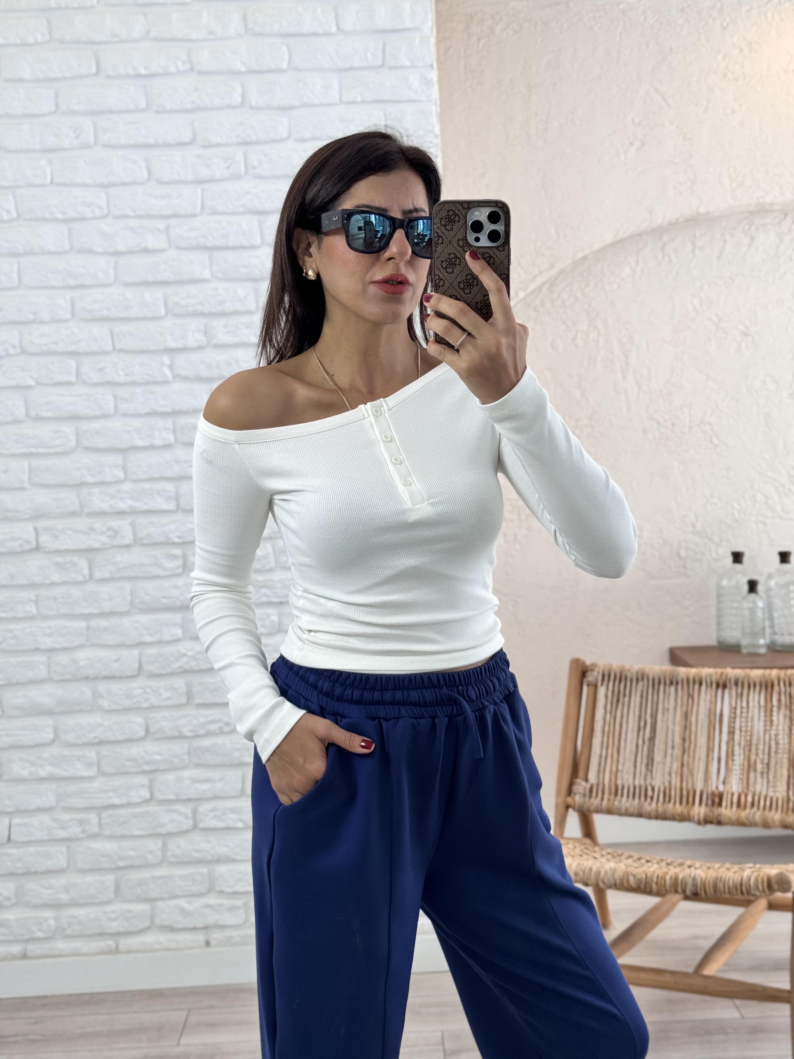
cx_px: 397
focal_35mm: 48
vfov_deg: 39.7
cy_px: 530
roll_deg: +3.8
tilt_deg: -16.9
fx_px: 1468
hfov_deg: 30.3
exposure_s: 1/195
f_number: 1.78
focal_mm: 6.76
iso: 64
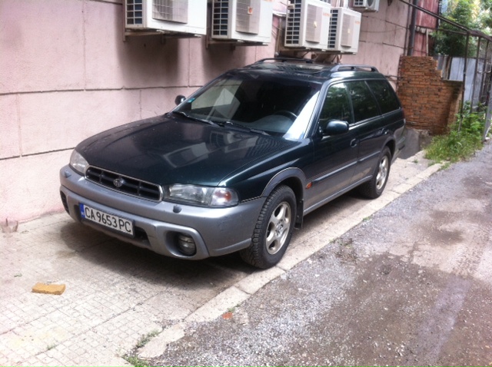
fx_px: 497
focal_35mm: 35
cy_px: 184
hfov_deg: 52.7
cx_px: 246
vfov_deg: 40.6
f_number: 2.8
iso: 80
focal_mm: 3.85
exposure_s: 1/120
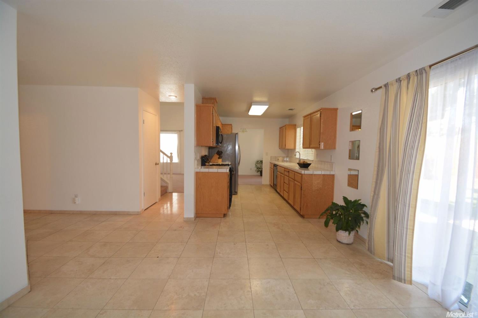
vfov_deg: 77.3
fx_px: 199
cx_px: 239
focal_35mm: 15
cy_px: 159
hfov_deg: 100.4
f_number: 4
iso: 400
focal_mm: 10
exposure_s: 1/60
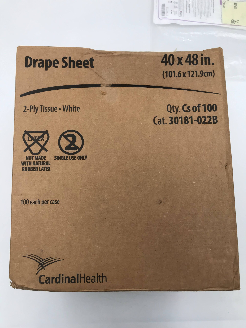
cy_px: 164
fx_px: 265
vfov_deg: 63.4
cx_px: 123
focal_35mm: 28
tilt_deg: -81.0
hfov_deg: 49.7
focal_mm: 3.99
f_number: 1.8
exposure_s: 1/60
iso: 25
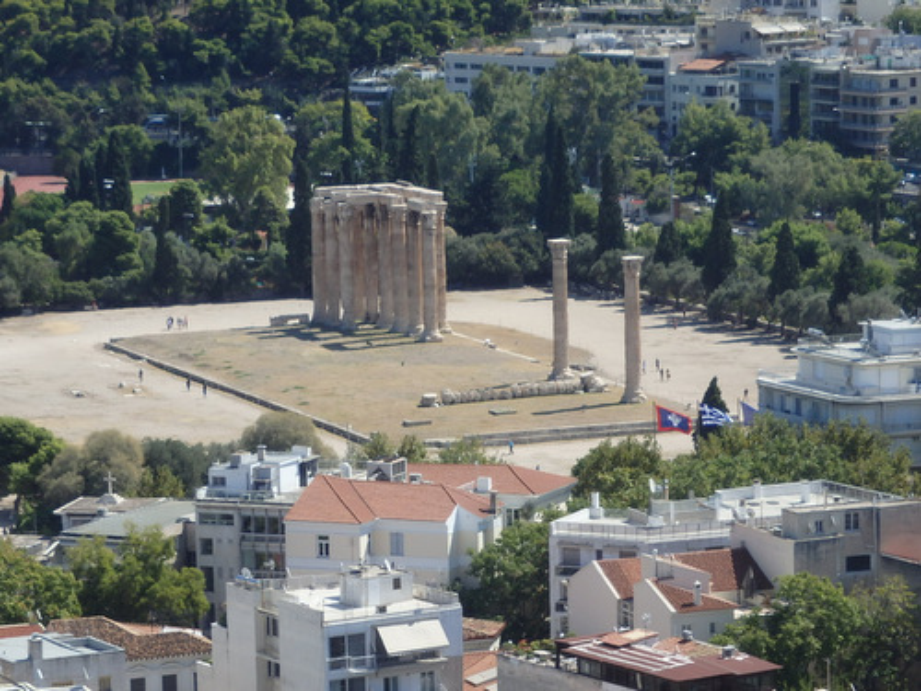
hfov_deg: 14.1
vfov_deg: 10.6
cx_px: 460
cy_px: 346
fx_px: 3725
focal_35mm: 140
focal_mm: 25
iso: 125
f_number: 5.9
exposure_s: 1/400
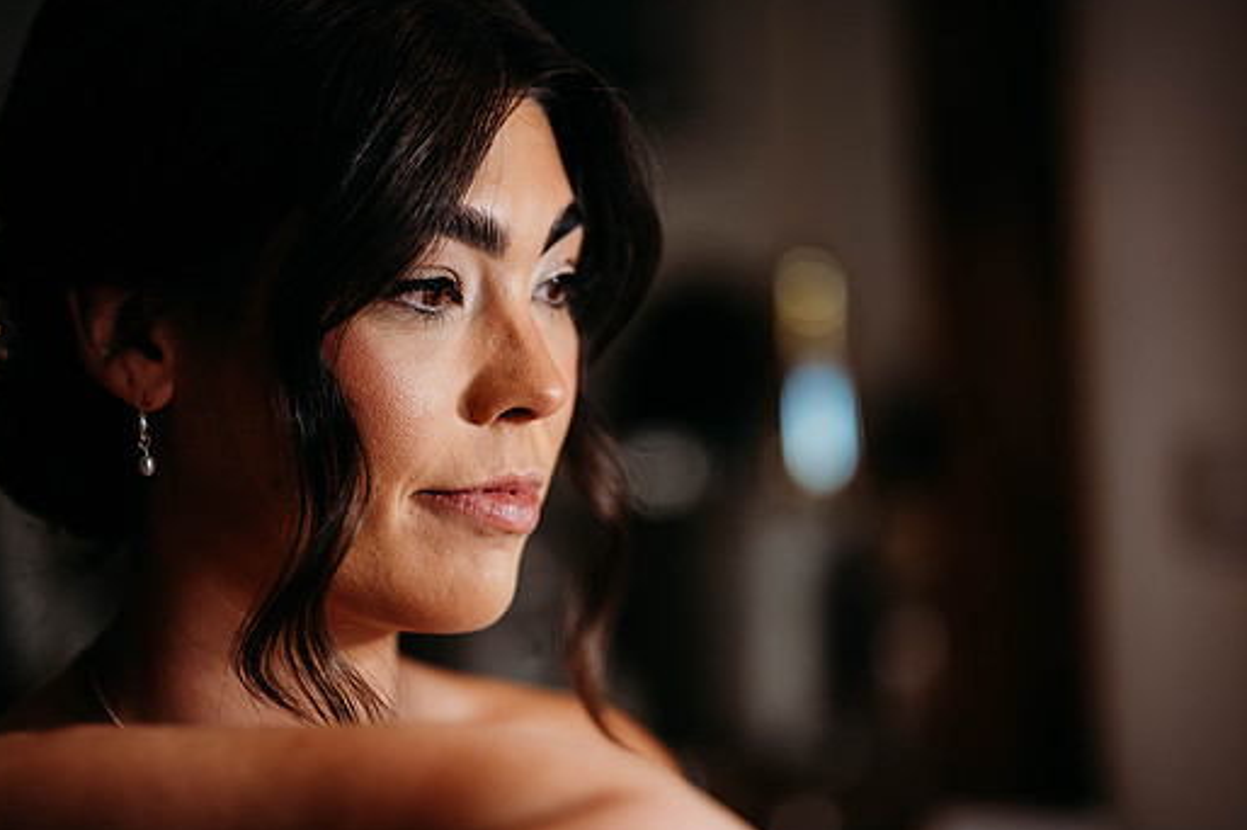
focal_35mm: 96
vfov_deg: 14.2
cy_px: 420
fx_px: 3323
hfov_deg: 21.2
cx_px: 672
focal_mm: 85
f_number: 1.8
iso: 100
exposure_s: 1/320
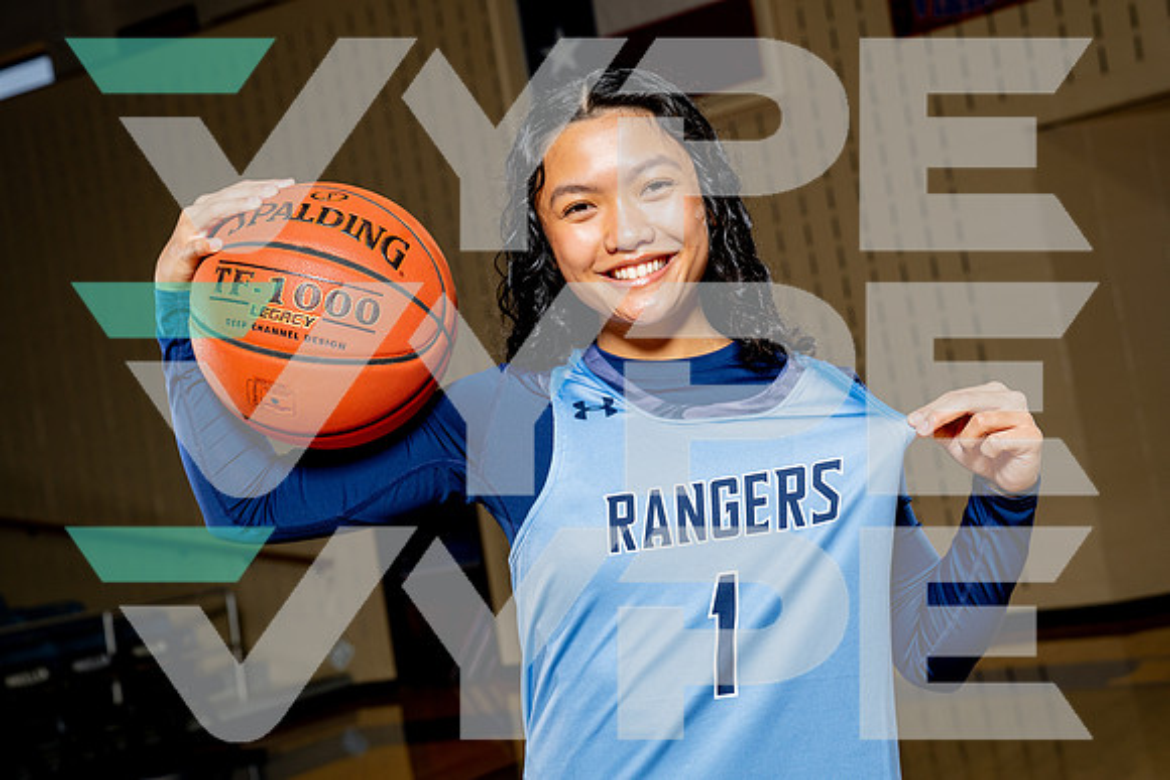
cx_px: 585
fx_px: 1723
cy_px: 390
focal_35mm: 53
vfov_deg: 25.5
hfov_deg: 37.5
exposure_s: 1/250
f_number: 6.3
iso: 400
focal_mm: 53
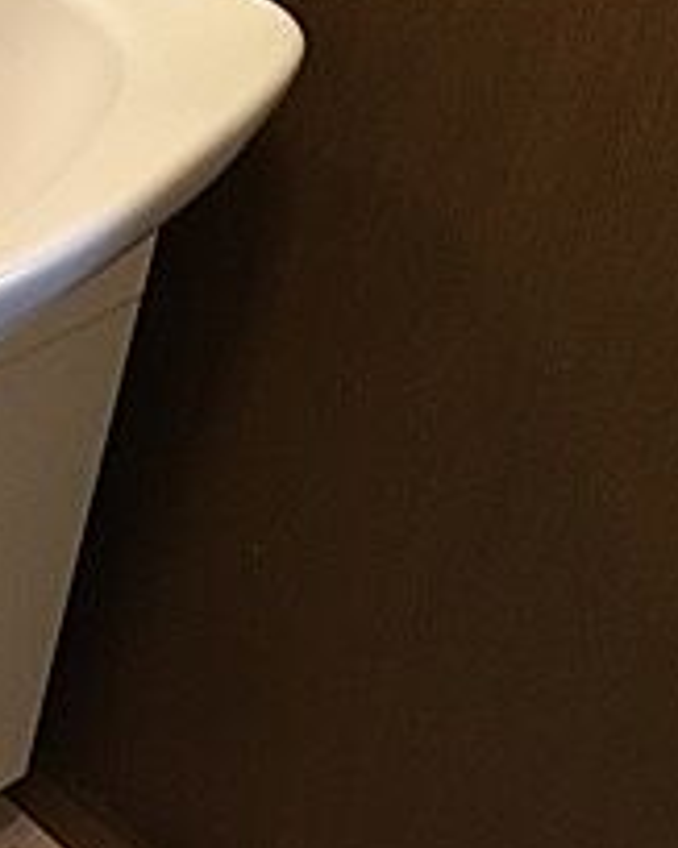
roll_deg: -0.5
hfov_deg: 15.2
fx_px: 2234
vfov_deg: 21.4
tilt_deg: -38.9
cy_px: 274
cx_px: -495
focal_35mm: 89
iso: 200
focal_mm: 4.15
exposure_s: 1/15
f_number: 2.2
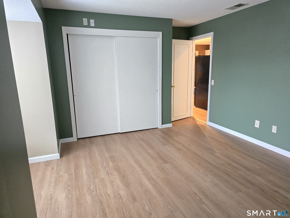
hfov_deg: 73.9
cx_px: 145
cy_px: 109
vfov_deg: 58.9
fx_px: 193
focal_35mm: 23
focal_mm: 6.3
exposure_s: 1/60
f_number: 1.7
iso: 1600
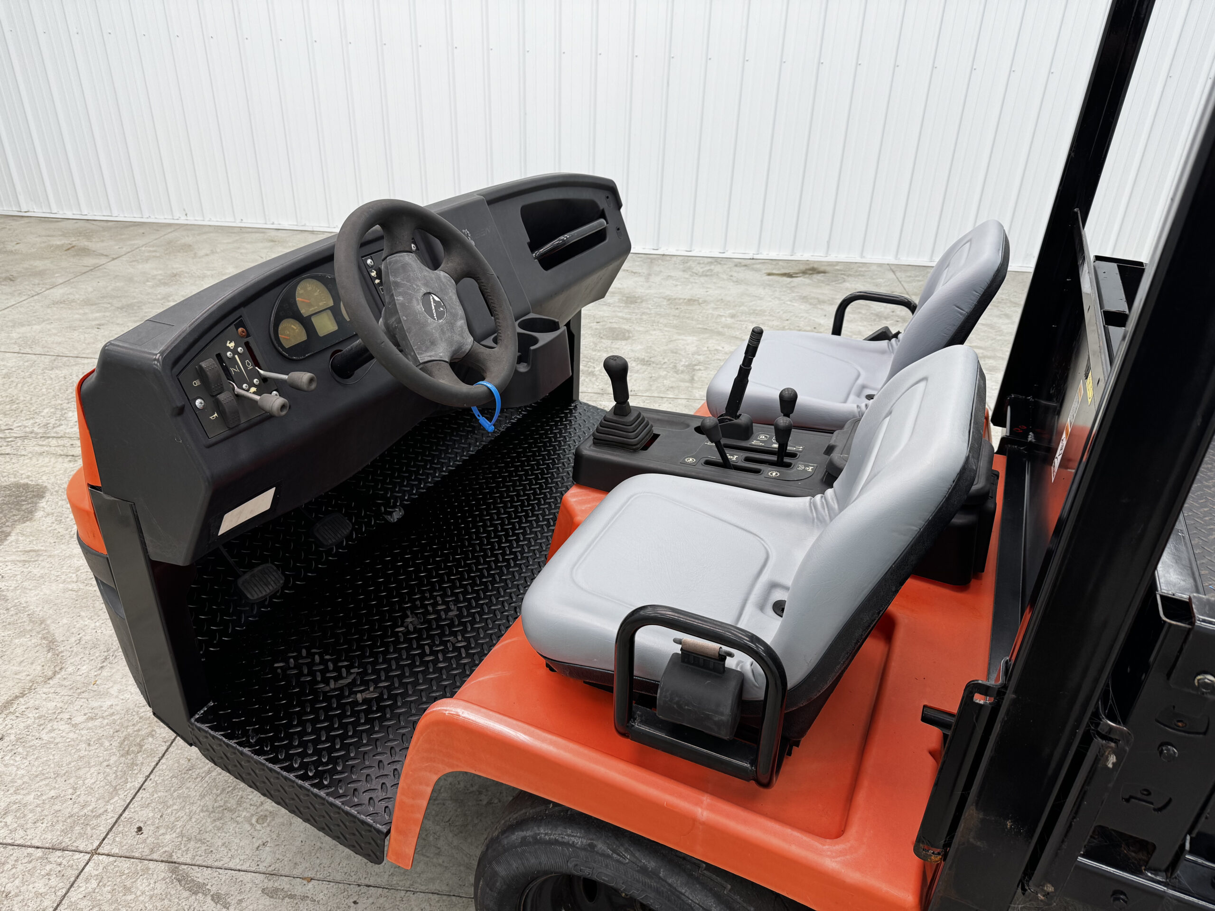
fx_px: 842
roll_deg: -2.0
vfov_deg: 56.8
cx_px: 608
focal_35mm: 24
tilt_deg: -29.4
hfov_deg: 71.6
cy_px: 456
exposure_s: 1/120
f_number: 1.78
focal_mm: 6.76
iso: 100
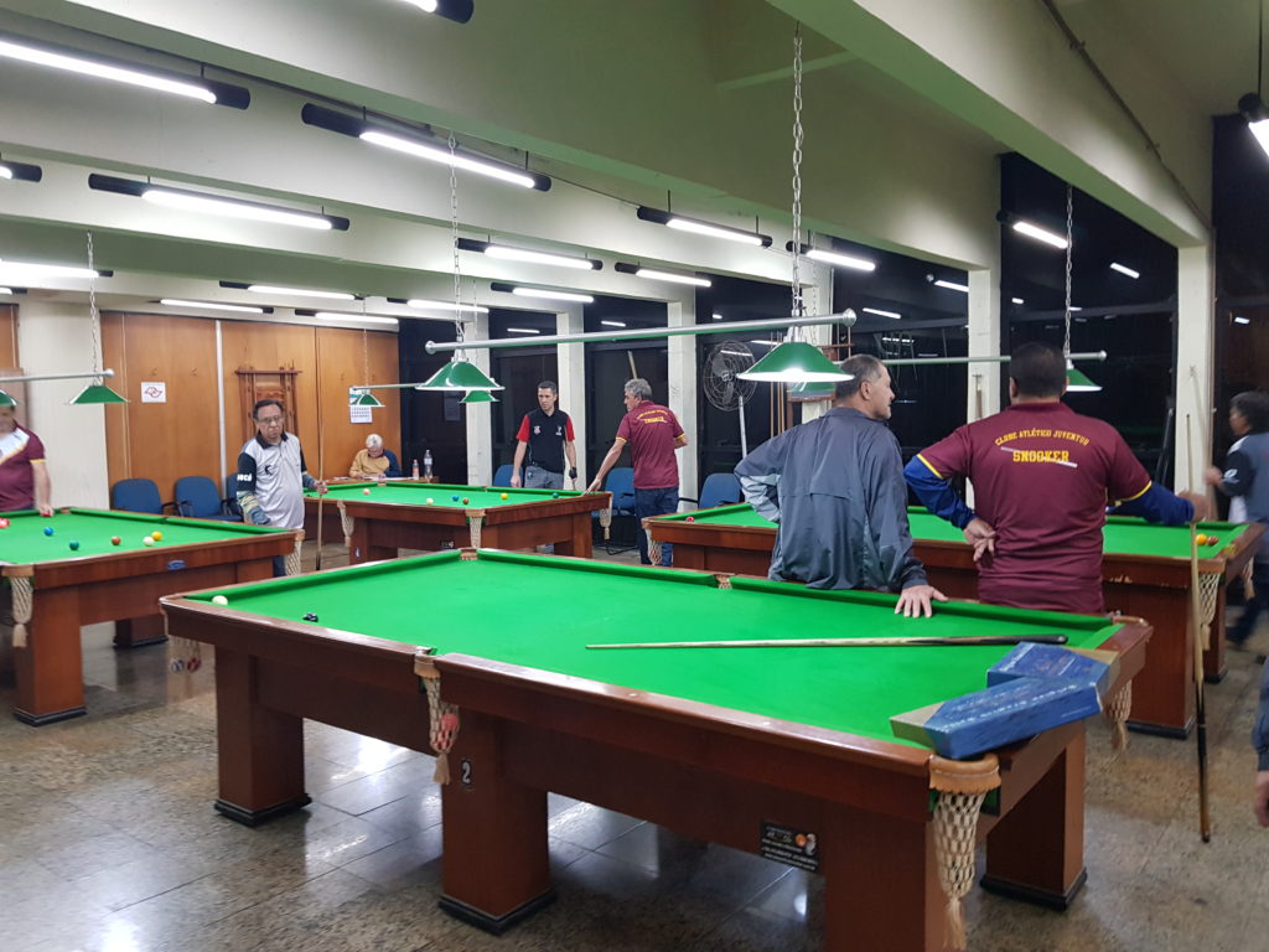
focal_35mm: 26
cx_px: 634
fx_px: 953
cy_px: 476
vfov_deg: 53.1
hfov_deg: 67.3
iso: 160
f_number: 1.7
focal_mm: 4.2
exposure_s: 1/30
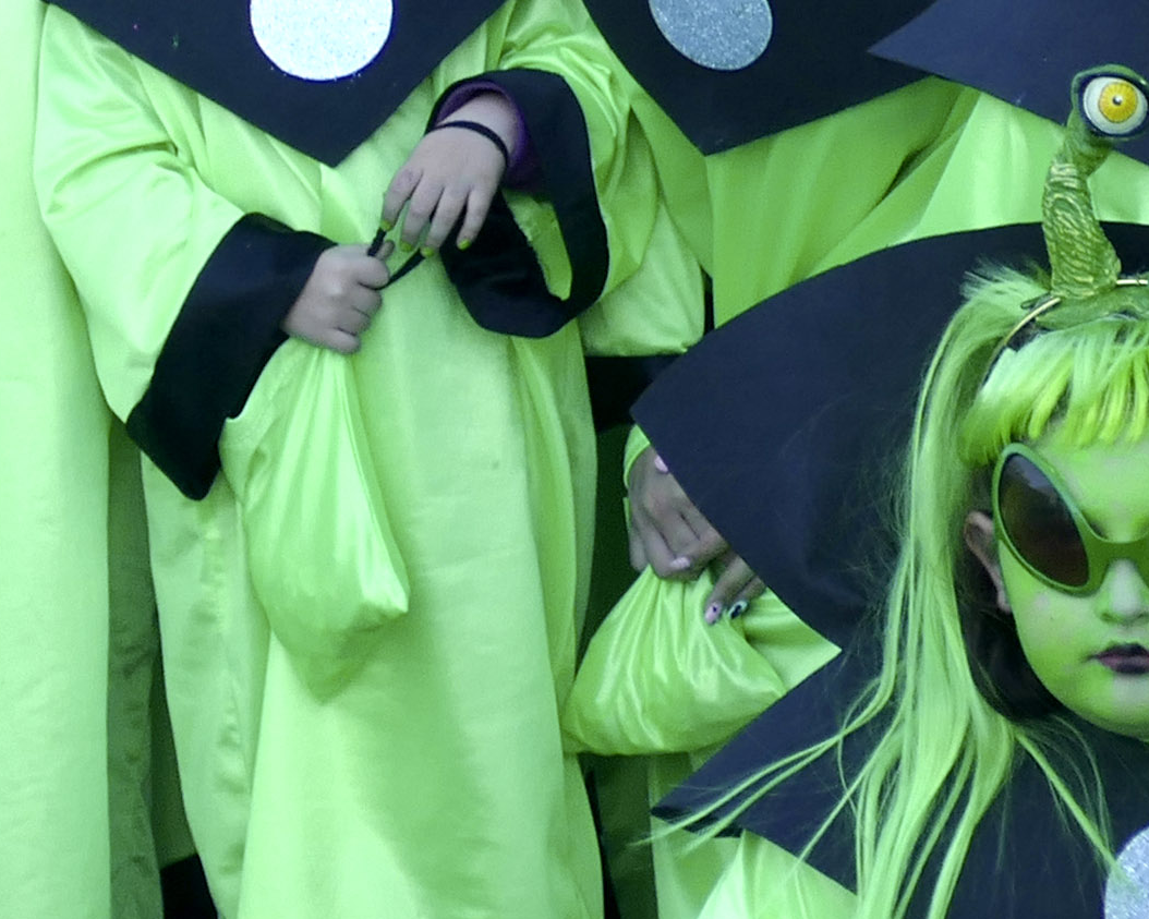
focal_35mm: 307
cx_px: -217
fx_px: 10439
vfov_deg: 5.0
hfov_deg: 6.3
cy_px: -358
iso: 125
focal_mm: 22.94
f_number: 3.6
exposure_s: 1/125
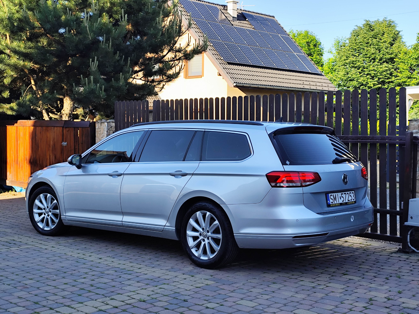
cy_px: 157
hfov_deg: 41.2
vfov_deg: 31.5
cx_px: 210
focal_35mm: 46
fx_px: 557
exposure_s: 1/455
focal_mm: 6.19
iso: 50
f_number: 1.65
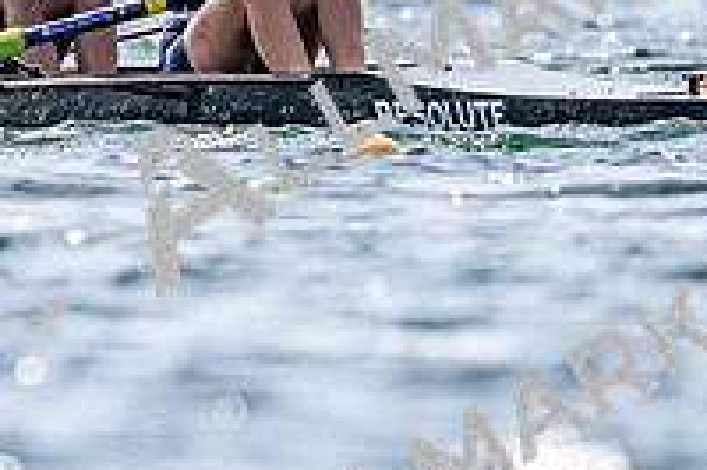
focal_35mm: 1741
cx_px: -166
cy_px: -39
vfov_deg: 0.8
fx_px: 34162
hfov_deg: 1.2
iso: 250
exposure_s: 1/2500
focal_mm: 400
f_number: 4.5
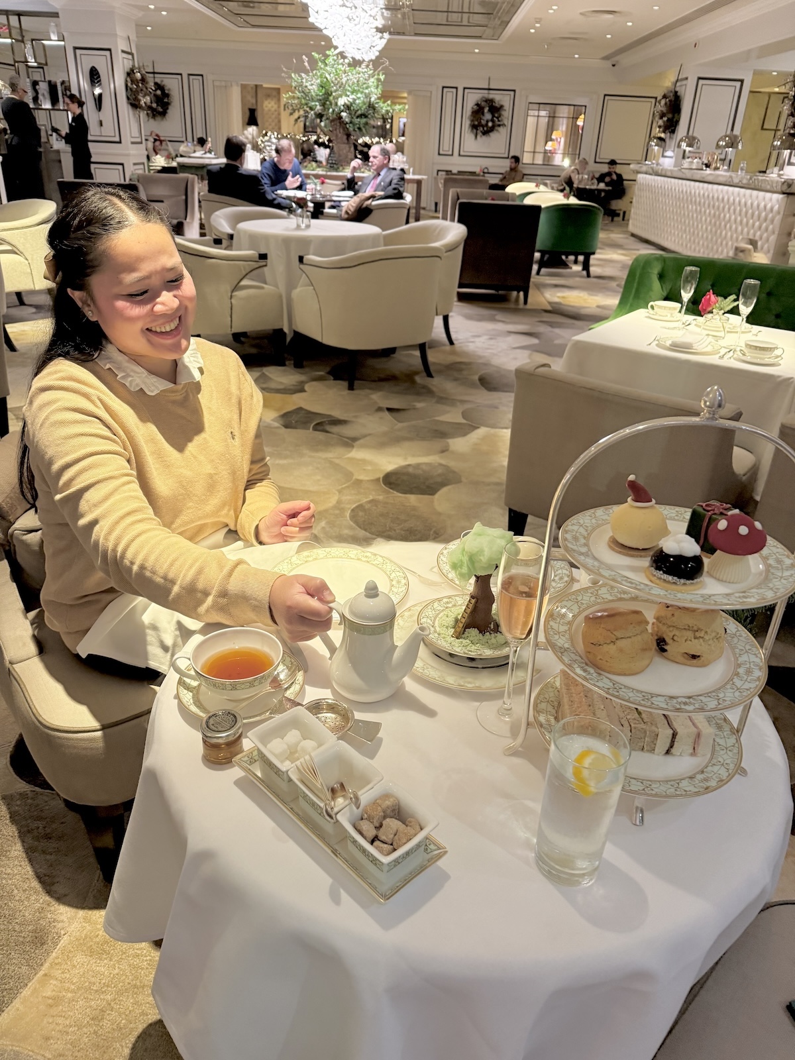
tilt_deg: -24.4
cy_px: 530
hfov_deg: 56.8
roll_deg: -2.2
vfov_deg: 71.6
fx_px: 735
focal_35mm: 24
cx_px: 398
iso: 320
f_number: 1.78
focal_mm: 6.76
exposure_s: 1/50
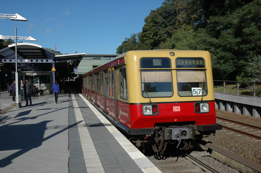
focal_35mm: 40
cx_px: 130
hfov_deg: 48.0
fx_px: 293
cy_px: 86
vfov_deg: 33.0
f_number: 10
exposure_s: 1/400
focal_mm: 27
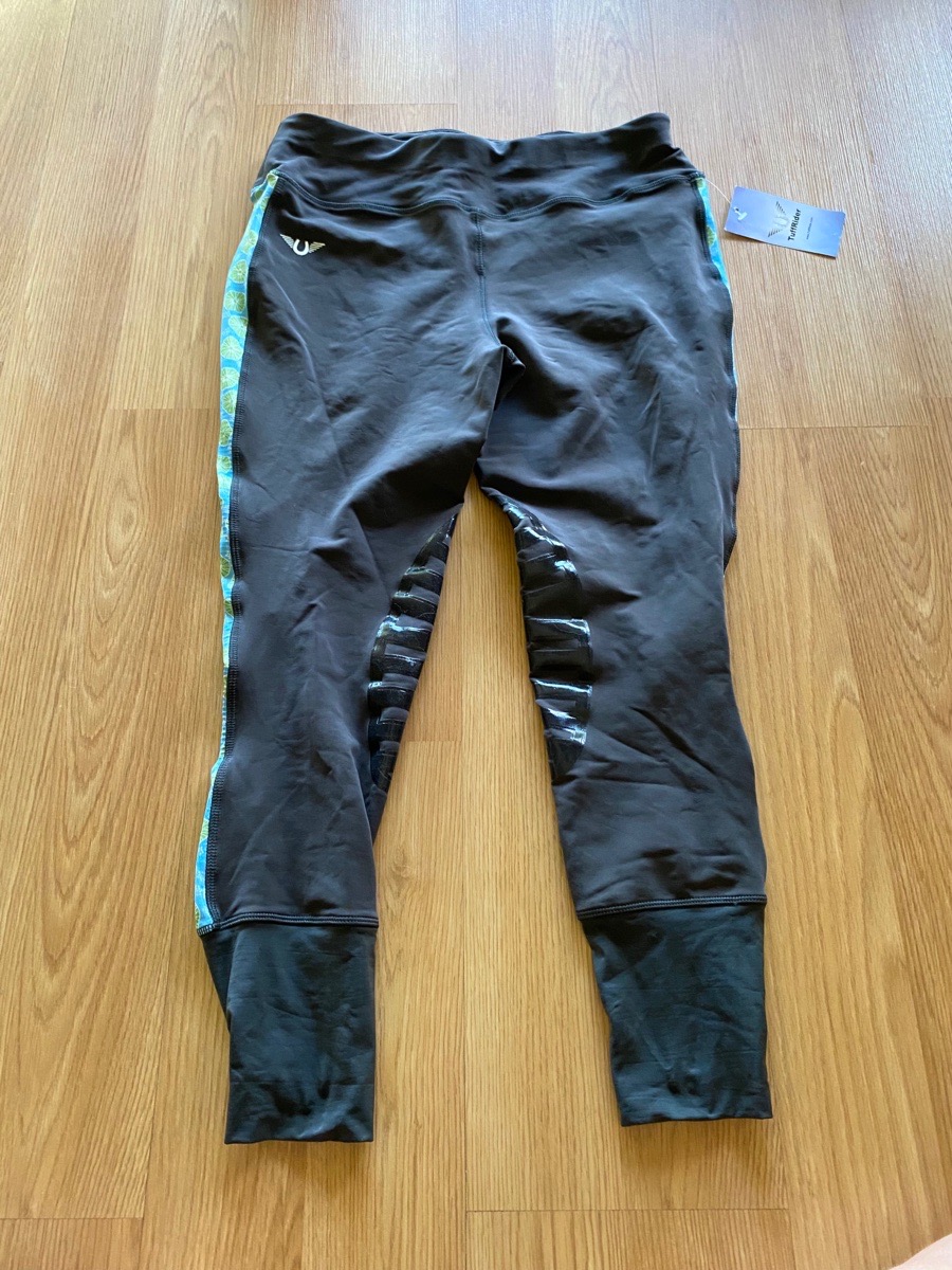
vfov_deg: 67.3
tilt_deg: -65.3
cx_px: 476
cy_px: 635
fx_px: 953
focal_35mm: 26
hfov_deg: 53.1
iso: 500
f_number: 1.8
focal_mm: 4.25
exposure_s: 1/60
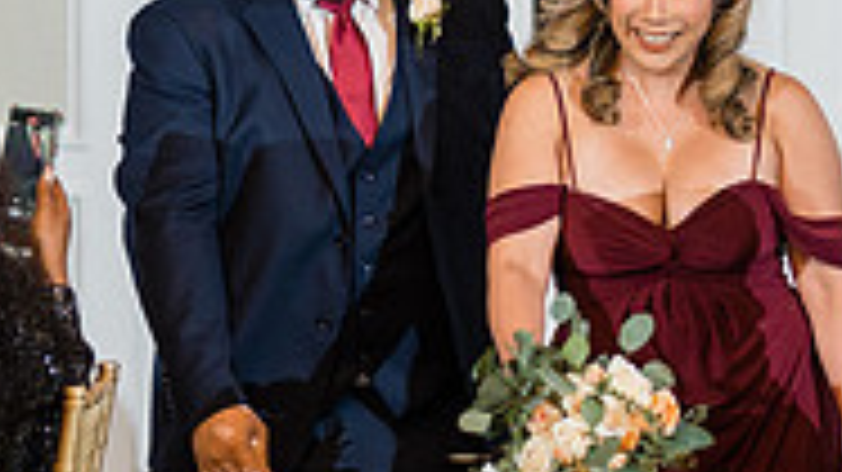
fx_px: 6003
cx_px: 345
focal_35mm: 269
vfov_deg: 4.5
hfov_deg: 8.0
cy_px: 310
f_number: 1.2
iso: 500
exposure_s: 1/250
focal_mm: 50
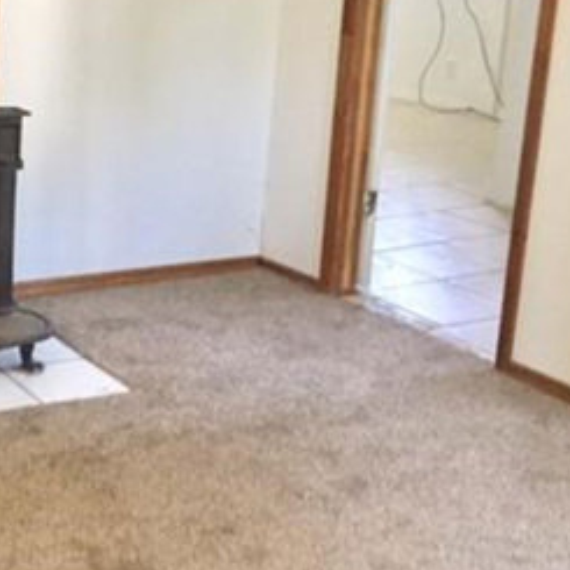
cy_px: 191
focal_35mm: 67
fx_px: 1248
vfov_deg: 25.6
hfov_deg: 24.2
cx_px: -47
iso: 250
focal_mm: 4.15
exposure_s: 1/24
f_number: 2.2
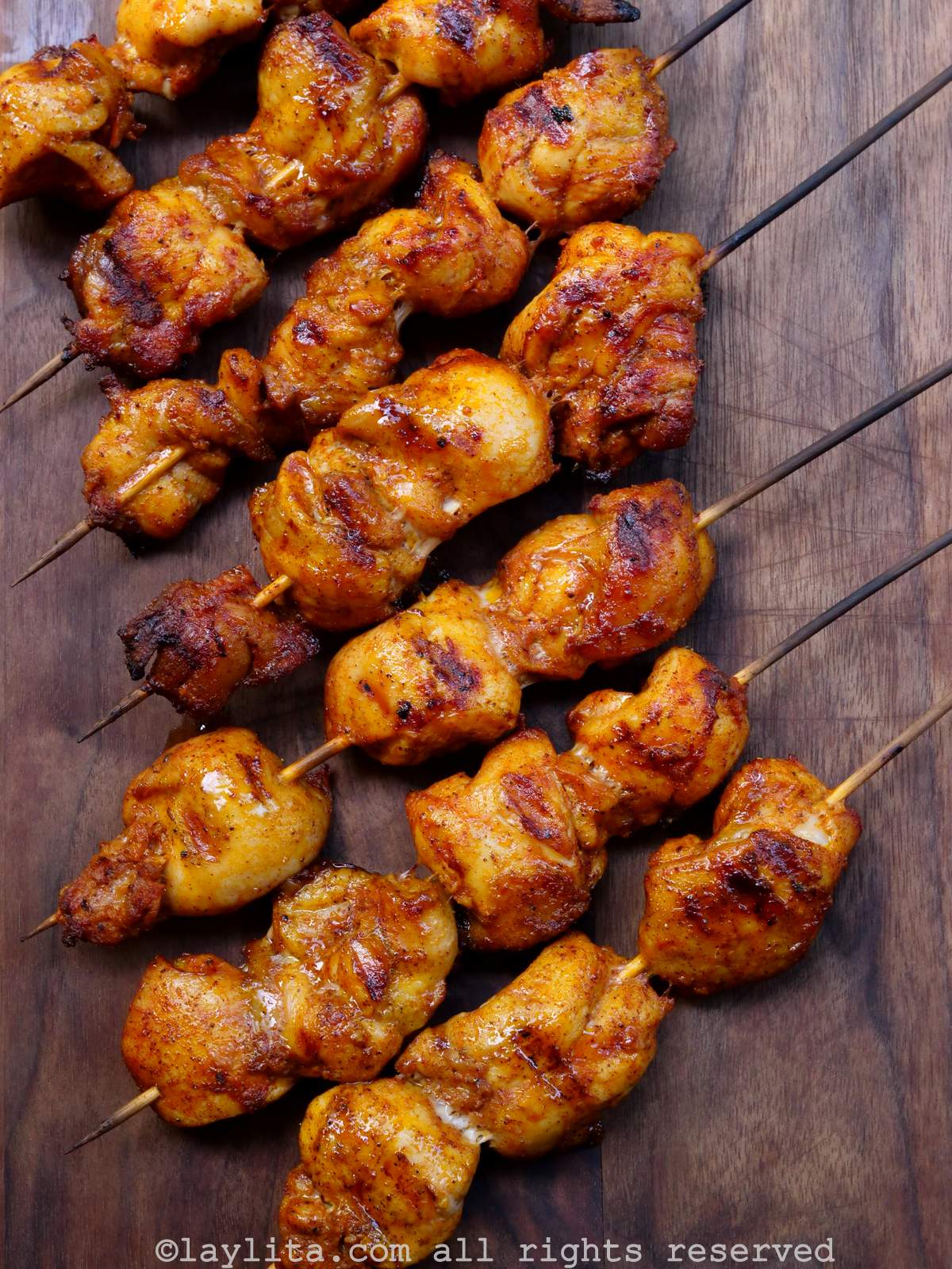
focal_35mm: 58
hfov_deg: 25.2
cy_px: 634
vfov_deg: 33.2
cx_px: 476
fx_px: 2127
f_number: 9
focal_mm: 29
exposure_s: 1/60
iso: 1250
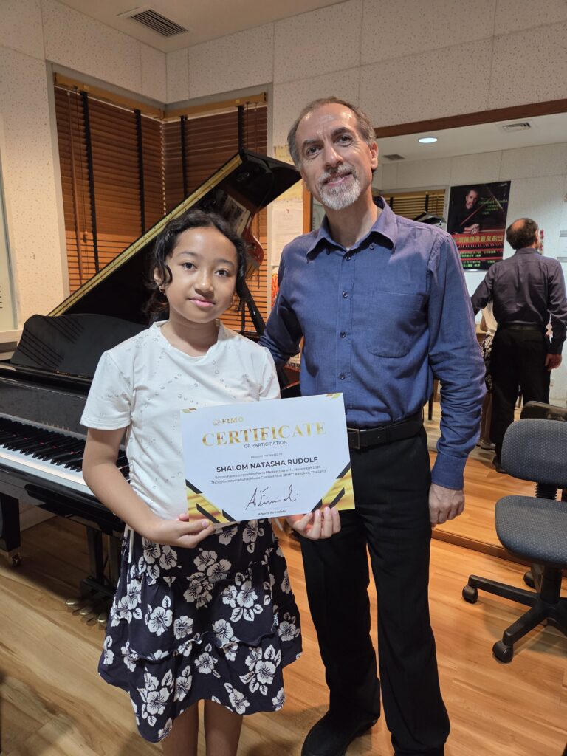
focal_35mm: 23
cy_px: 378
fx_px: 502
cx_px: 284
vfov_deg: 73.9
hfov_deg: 58.9
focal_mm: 5.4
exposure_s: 1/100
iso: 400
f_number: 1.8
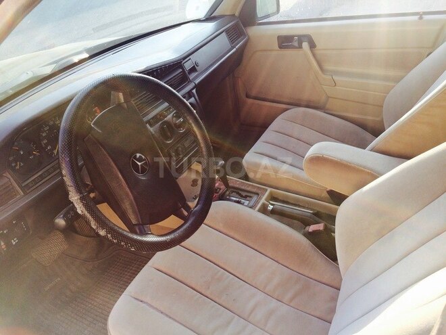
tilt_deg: -33.9
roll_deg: +8.2
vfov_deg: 48.2
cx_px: 223
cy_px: 168
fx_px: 374
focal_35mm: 29
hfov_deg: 61.7
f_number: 2.2
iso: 32
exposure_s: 1/222
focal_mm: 4.15
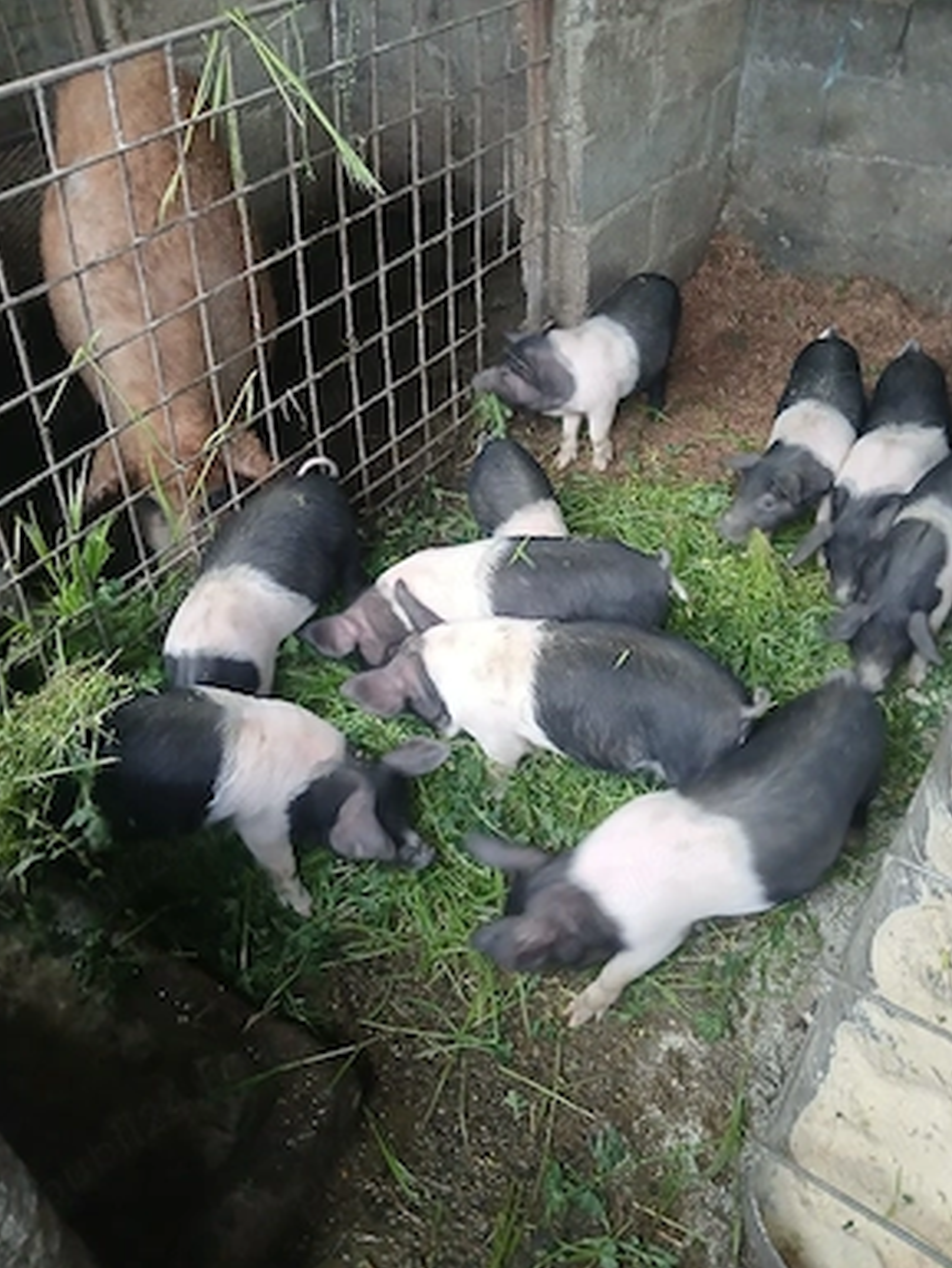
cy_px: 655
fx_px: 990
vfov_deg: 65.3
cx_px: 461
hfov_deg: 51.4
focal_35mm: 27
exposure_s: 1/25.1
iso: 400
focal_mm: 3.98
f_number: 1.8
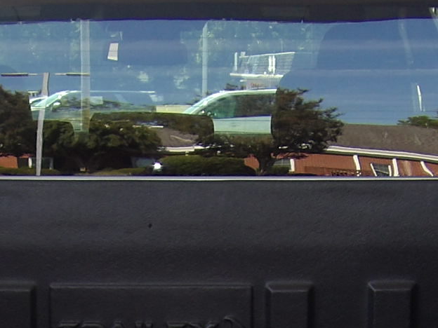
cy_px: 535
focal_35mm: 162
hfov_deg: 12.2
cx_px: 168
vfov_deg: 8.9
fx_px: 2050
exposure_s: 1/75
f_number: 3.7
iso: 100
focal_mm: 7
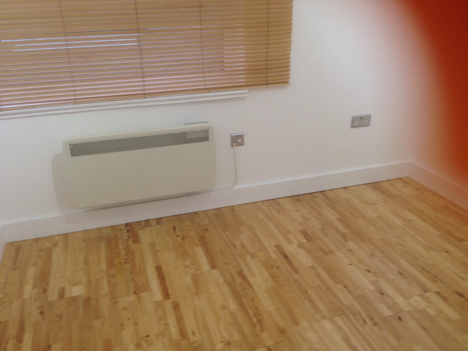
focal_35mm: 35
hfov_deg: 52.6
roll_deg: +1.6
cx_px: 234
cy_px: 176
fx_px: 473
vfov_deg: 40.7
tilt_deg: -23.6
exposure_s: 1/20
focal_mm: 4.28
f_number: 2.4
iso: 80
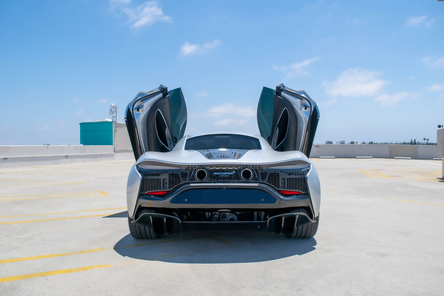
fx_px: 389
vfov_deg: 41.7
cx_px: 222
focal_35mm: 32
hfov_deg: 59.5
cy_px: 148
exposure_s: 1/2000
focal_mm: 21
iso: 400
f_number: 8
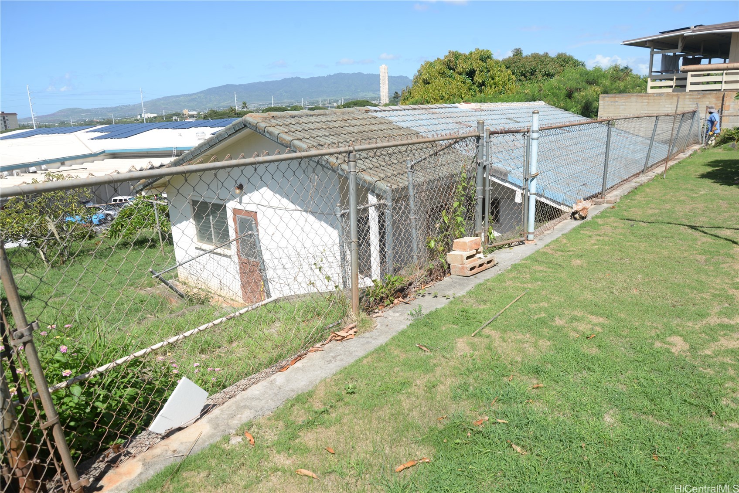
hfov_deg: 73.7
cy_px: 246
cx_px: 370
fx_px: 493
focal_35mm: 24
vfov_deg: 53.2
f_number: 6.3
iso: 100
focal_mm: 24
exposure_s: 1/250
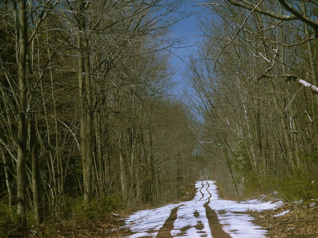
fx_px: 909
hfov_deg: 19.8
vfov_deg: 14.9
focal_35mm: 99
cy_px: 119
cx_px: 159
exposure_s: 1/350
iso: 64
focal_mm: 19.83
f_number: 3.6
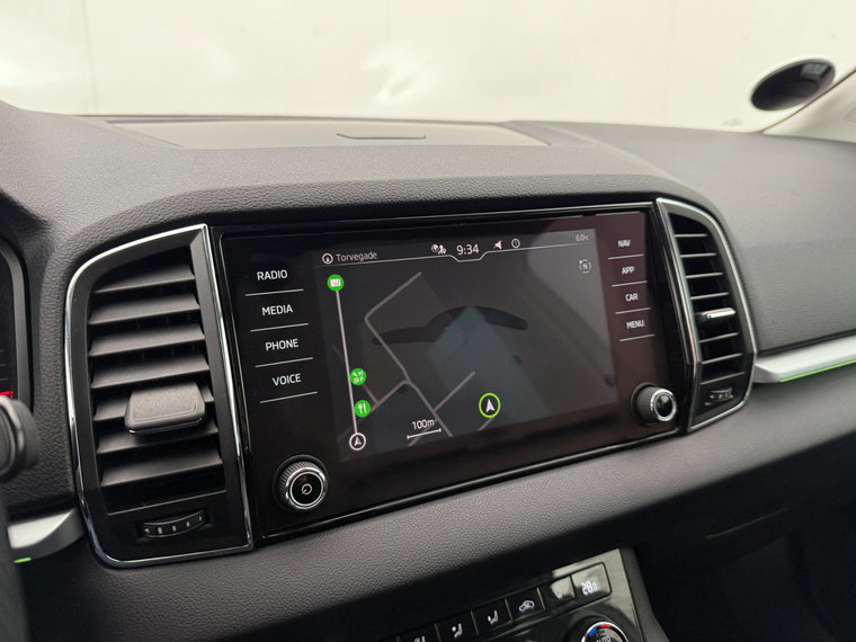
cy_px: 321
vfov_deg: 56.8
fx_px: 593
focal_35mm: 24
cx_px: 428
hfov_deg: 71.6
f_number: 1.78
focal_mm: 6.76
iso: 160
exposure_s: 1/50
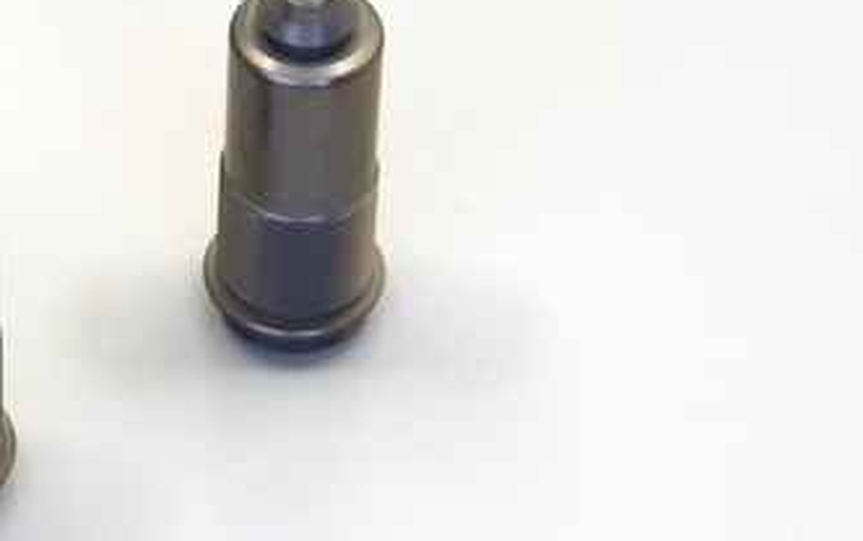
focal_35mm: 262
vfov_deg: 5.0
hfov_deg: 8.0
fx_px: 6164
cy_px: 252
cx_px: 112
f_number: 22
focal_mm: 95
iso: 200
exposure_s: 1
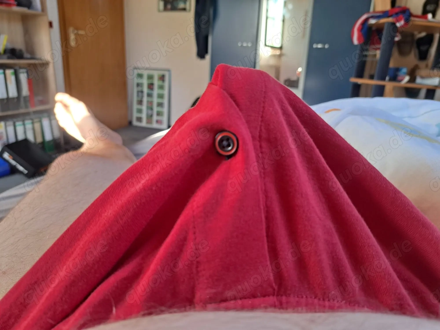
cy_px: 165
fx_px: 305
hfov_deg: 71.6
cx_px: 220
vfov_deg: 56.8
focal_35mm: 24
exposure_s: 1/50
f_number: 1.8
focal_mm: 5.23
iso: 100
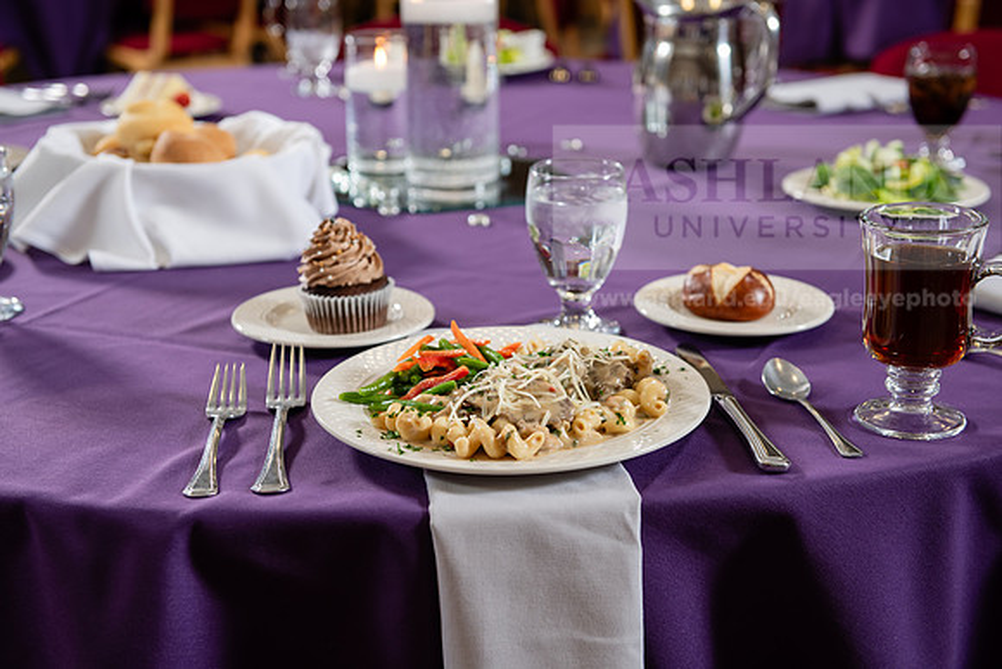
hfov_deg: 35.6
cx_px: 501
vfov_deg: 24.2
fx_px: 1559
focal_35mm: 56
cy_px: 334
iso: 400
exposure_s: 1/200
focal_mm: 56
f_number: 4
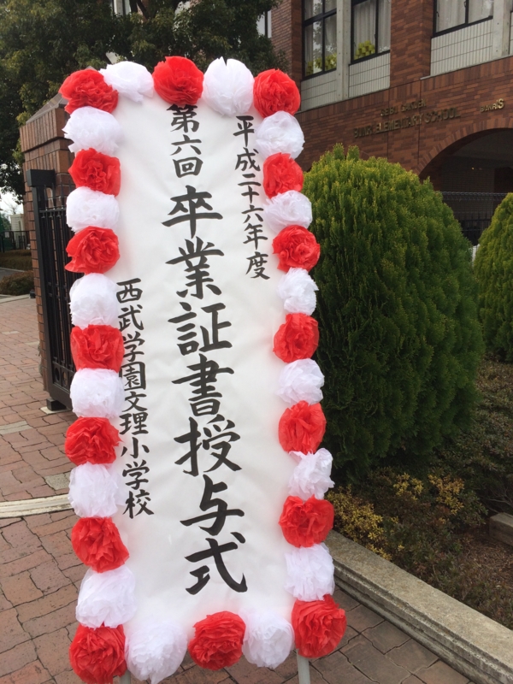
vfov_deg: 61.7
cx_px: 256
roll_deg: +2.1
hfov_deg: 48.2
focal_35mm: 29
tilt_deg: -10.7
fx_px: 573
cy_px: 342
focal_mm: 4.15
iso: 32
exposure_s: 1/1414
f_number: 2.2
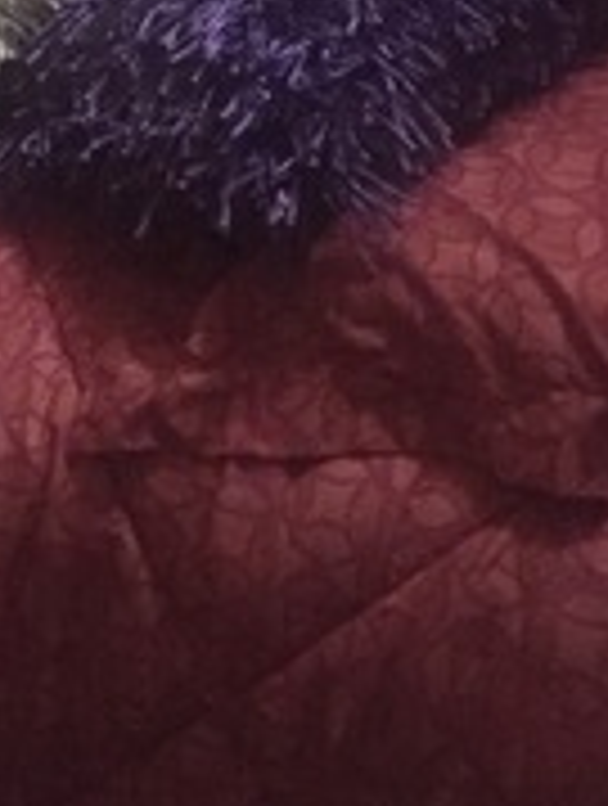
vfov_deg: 18.0
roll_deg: +4.8
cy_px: -405
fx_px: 2264
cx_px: 36
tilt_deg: -18.8
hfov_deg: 15.1
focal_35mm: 97
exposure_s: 1/15
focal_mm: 4.15
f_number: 2.2
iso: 400
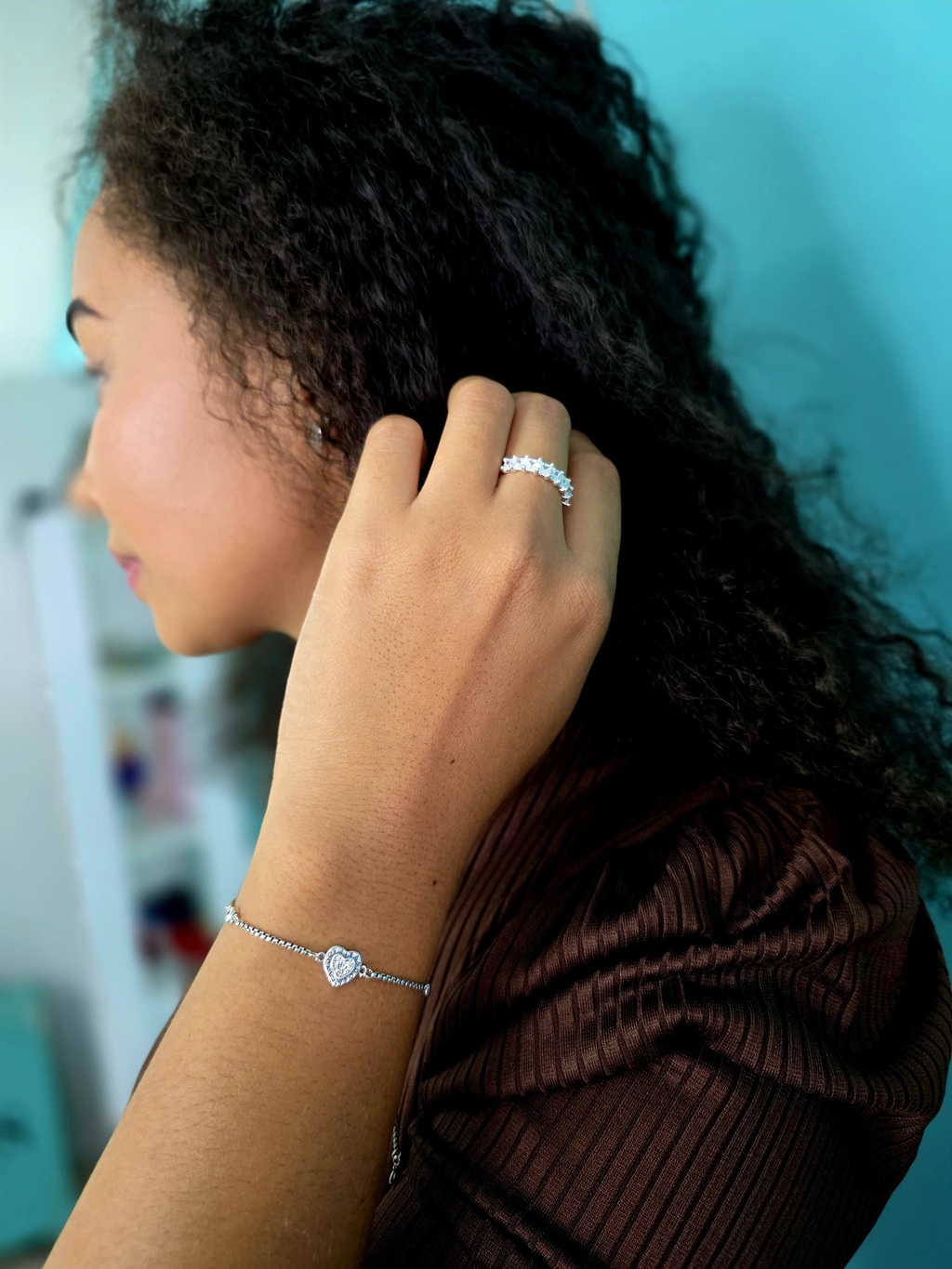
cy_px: 634
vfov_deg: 73.9
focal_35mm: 23
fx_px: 843
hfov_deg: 58.9
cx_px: 476
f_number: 1.7
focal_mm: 6.3
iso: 800
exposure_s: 1/120
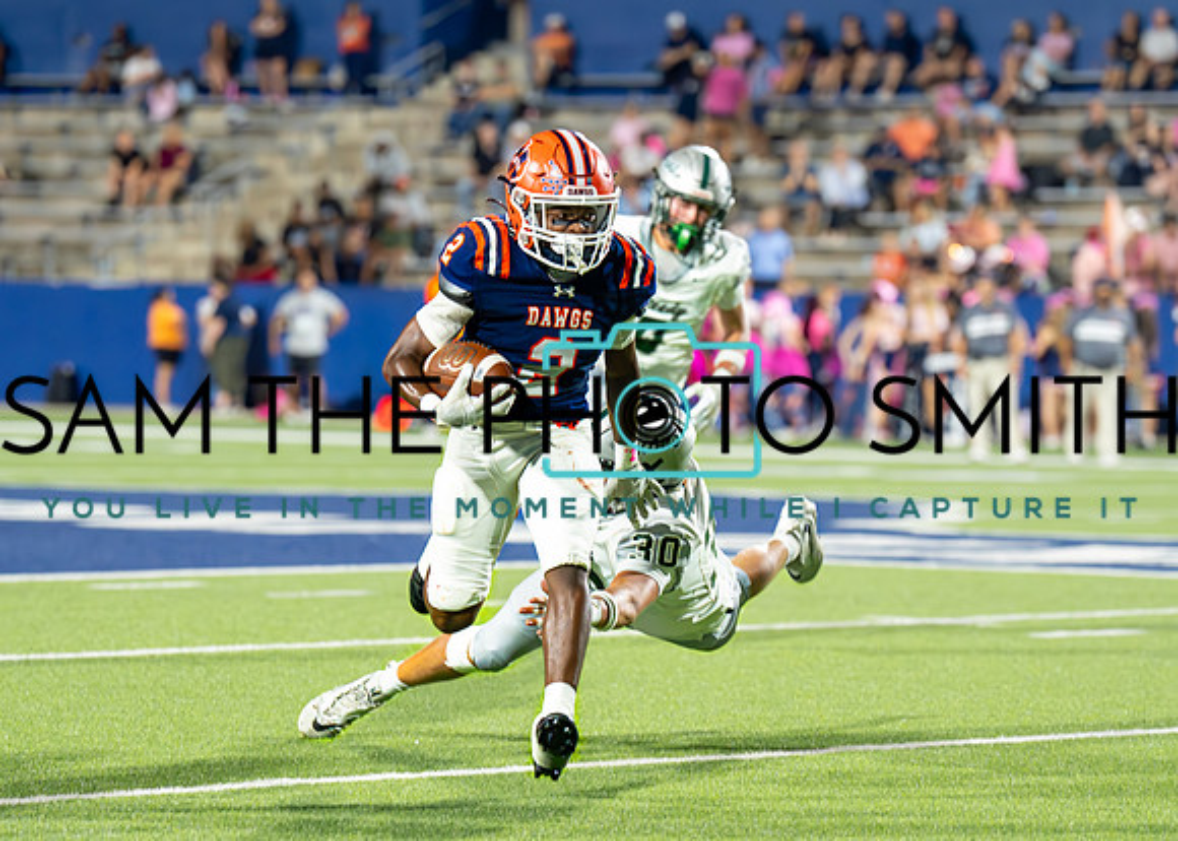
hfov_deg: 8.9
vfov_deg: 6.4
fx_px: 7550
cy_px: 532
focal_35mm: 226
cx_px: 602
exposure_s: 1/1600
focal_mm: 143
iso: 3200
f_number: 2.8
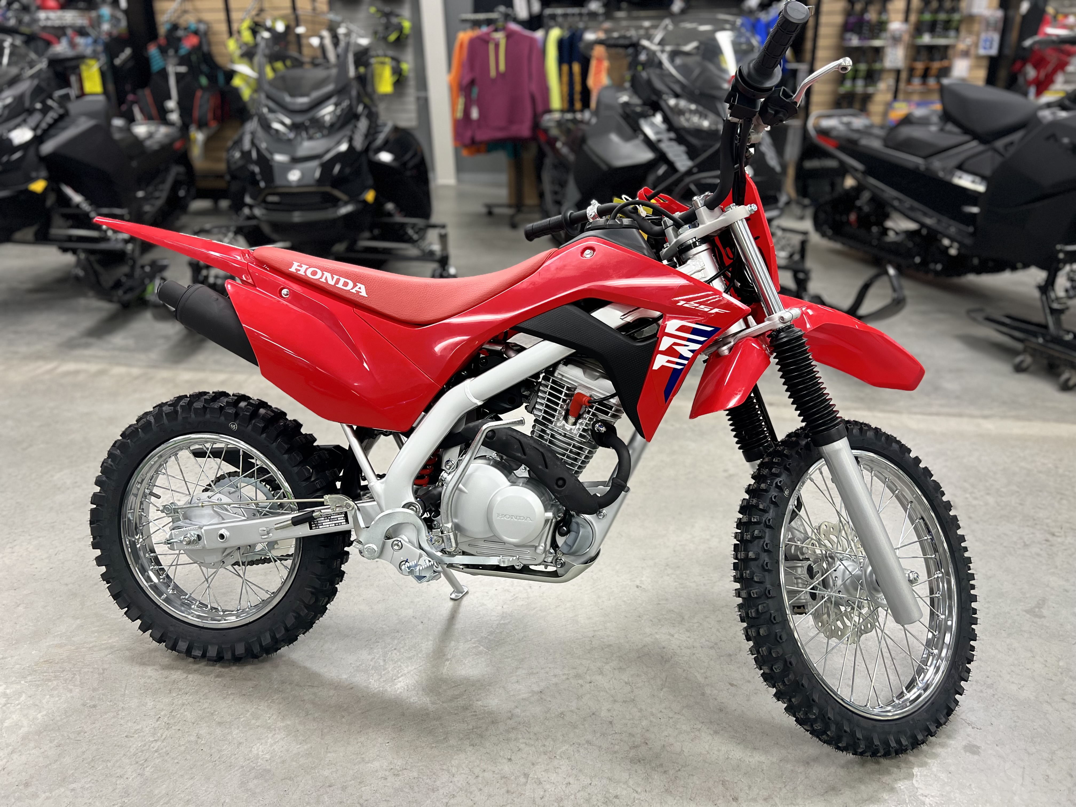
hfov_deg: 67.3
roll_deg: +1.4
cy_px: 404
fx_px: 808
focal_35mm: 26
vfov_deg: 53.1
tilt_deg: -22.3
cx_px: 538
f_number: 1.5
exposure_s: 1/60
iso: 200
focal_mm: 5.7
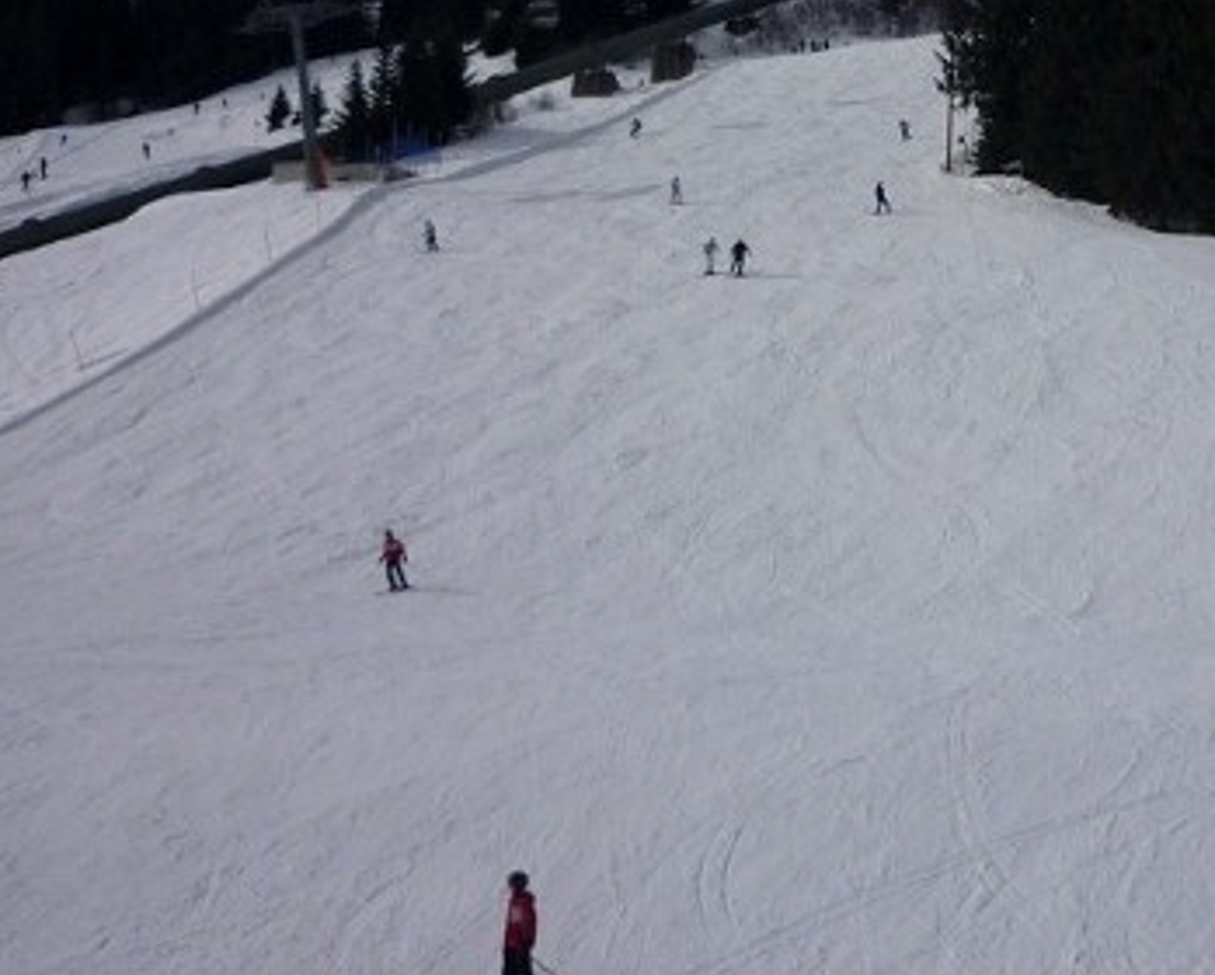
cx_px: 964
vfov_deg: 25.6
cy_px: 258
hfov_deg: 31.1
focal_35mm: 59
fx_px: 2124
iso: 80
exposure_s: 1/640
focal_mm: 5.5
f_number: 8
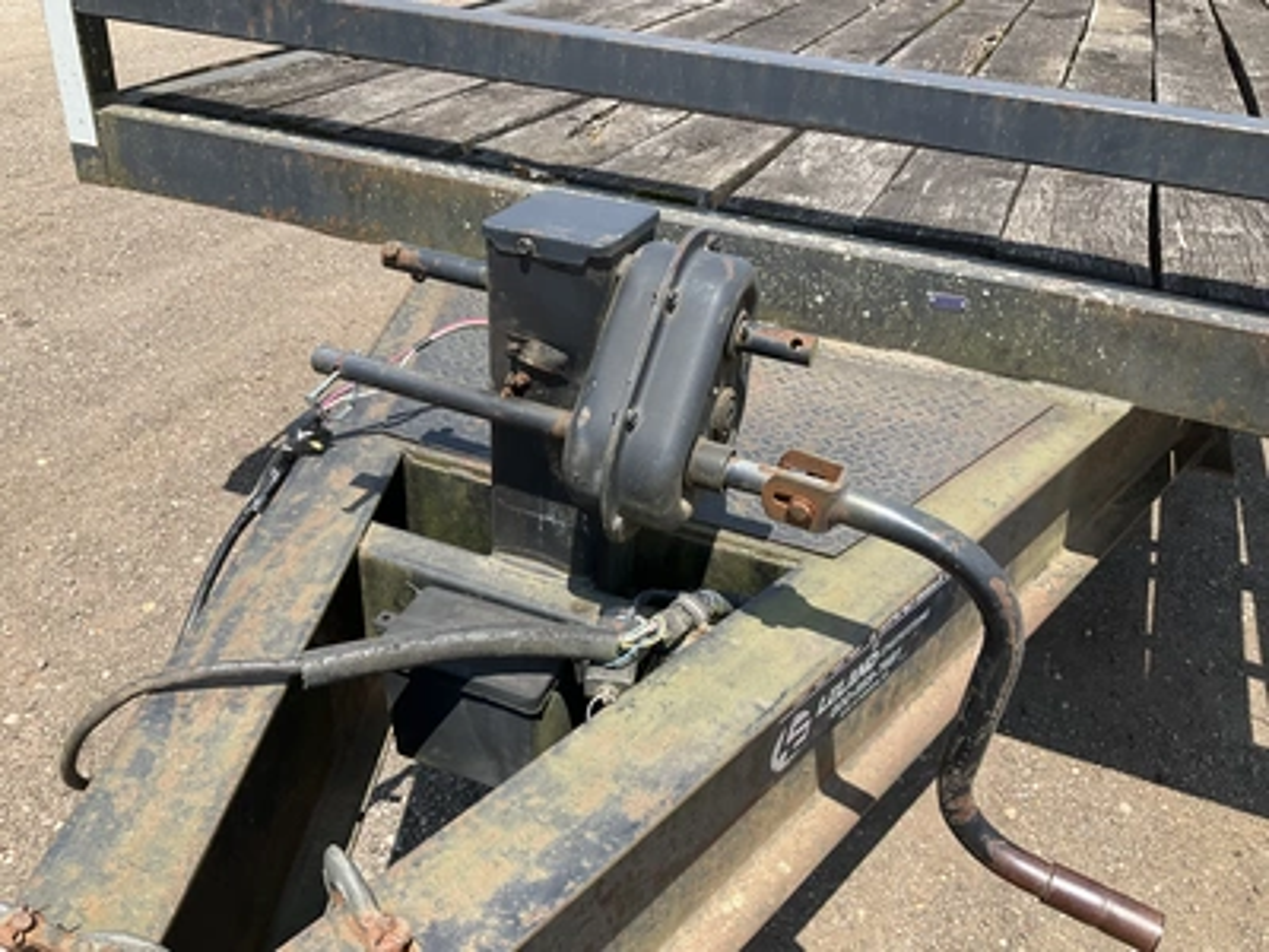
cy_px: 476
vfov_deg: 48.2
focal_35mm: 29
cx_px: 634
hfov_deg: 61.7
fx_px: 1063
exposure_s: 1/1098
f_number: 1.8
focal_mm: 3
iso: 25
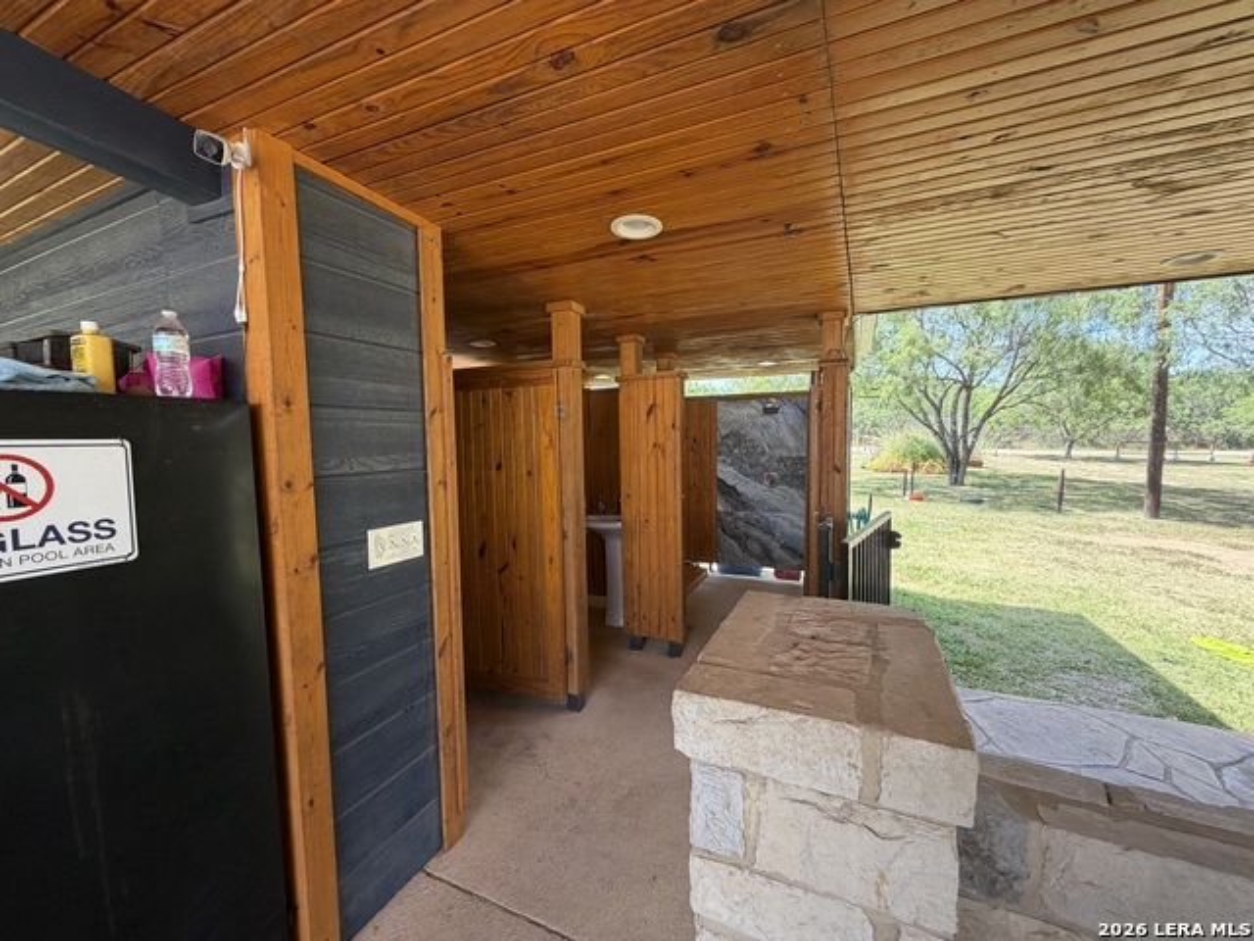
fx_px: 507
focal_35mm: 14
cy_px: 470
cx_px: 627
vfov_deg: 85.7
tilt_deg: -3.8
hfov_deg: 102.1
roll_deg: +0.5
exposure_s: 1/121
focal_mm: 2.22
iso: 50
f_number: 2.2
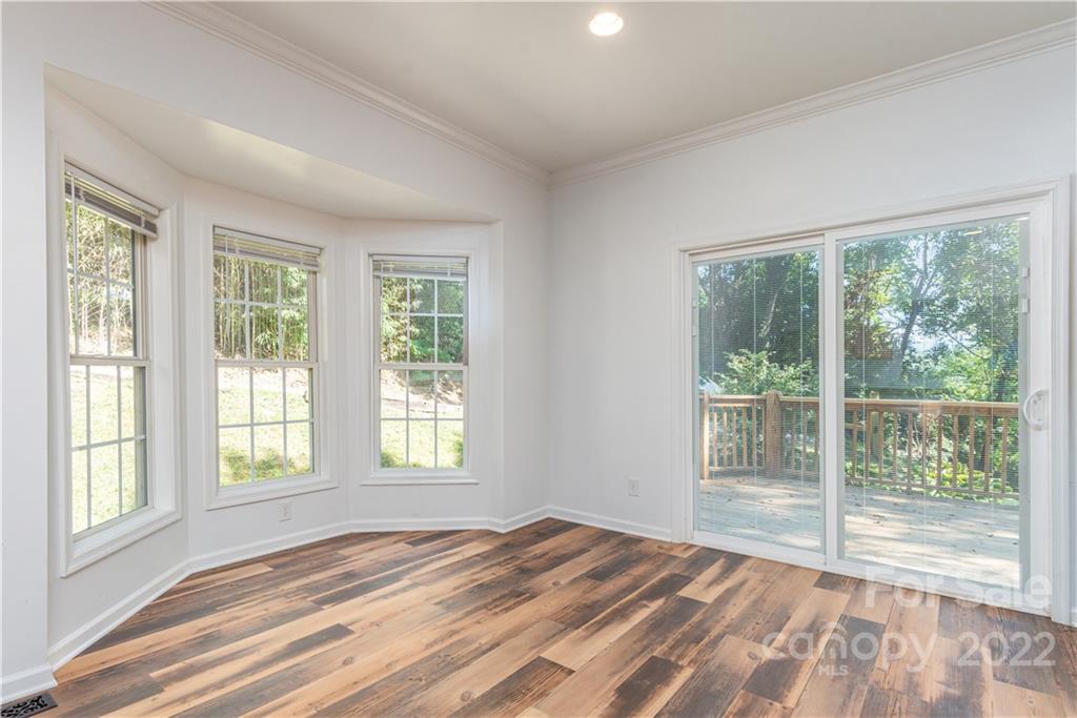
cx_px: 538
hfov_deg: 93.3
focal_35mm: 17
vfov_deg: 70.5
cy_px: 359
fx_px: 509
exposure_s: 1/125
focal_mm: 17
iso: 400
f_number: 7.1
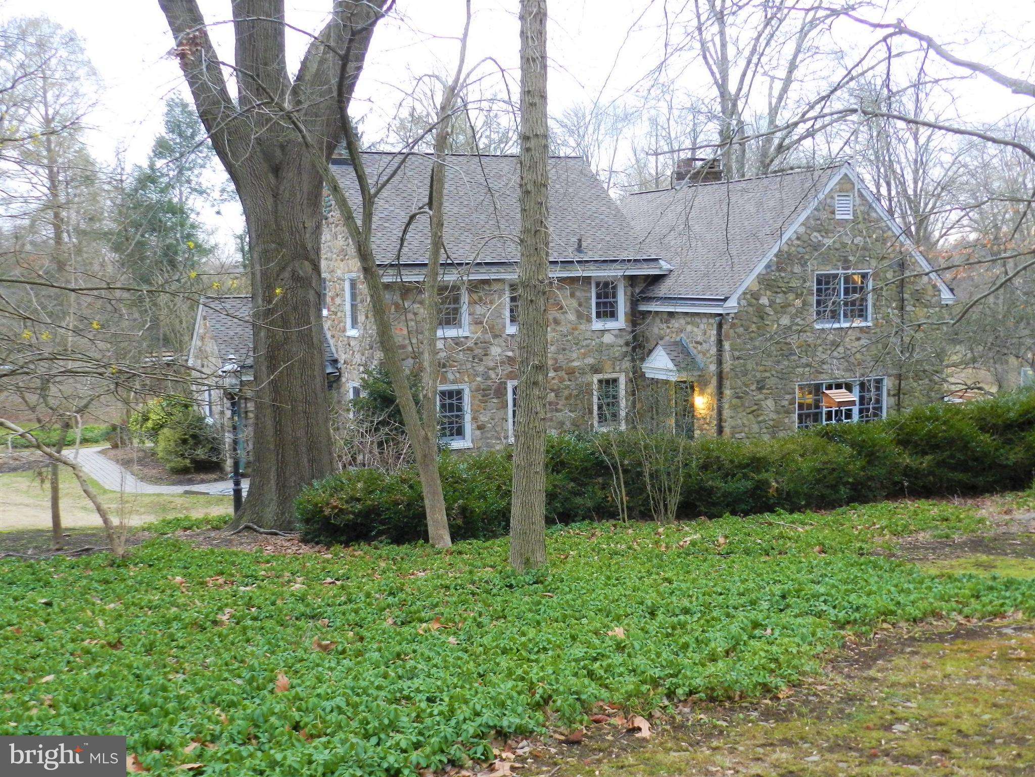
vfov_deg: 37.7
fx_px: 1136
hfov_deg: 49.0
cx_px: 518
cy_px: 388
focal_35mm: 38
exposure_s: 1/15
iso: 400
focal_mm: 6.7
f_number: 4
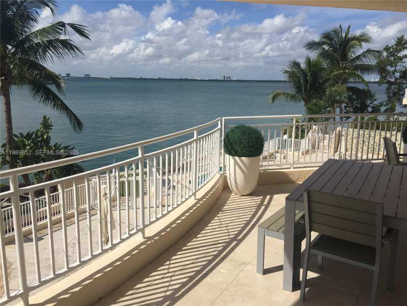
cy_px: 153
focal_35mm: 29
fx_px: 341
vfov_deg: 48.2
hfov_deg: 61.7
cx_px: 204
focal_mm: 4.15
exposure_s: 1/4950
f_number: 2.2
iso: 32
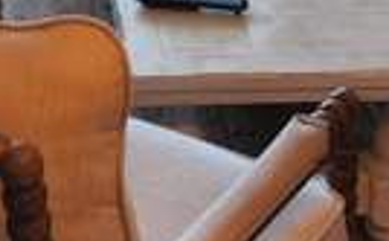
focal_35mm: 146
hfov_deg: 14.3
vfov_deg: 8.0
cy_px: -392
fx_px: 1544
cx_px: 113
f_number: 1.8
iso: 100
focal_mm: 5.4
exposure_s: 1/120
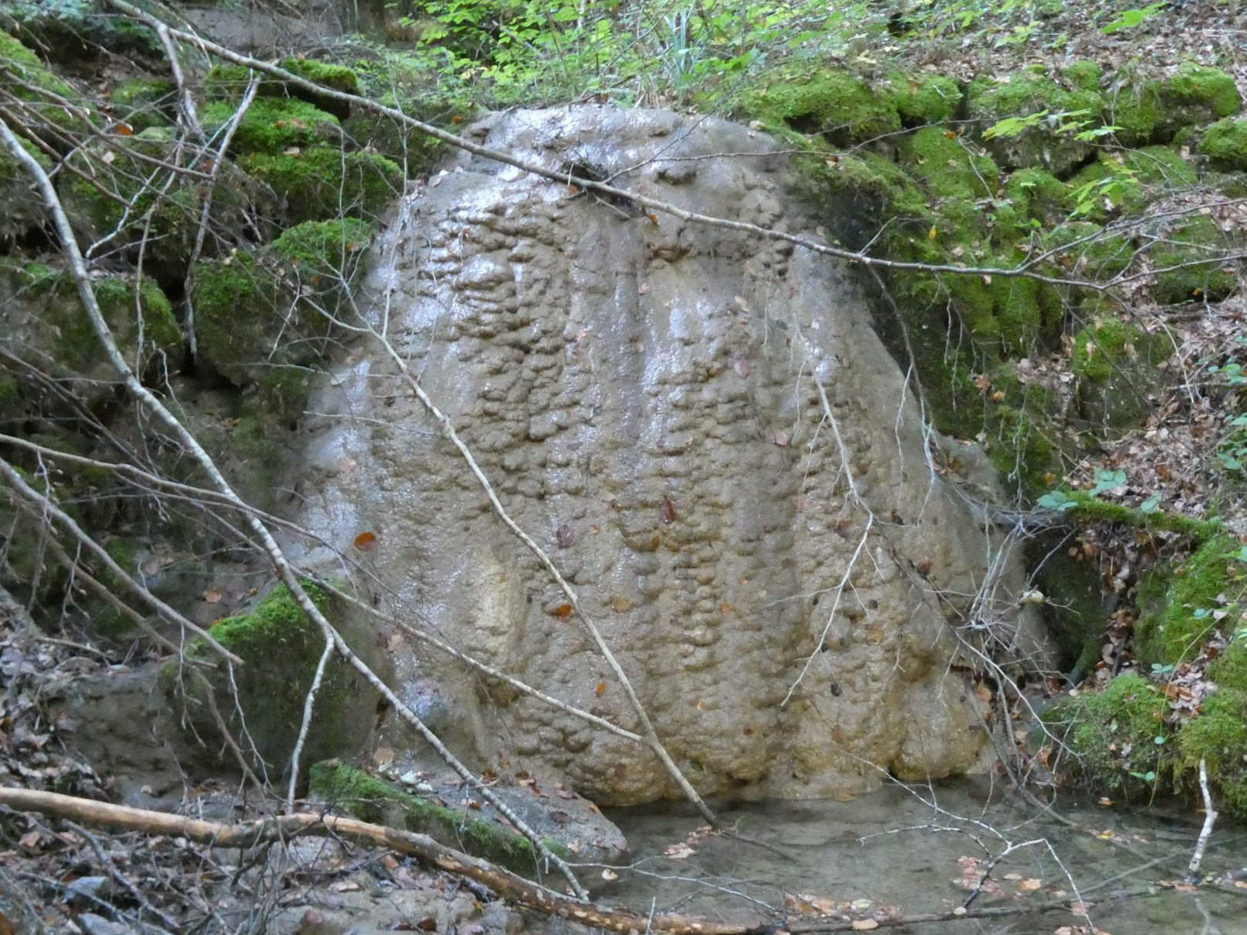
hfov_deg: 45.8
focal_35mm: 41
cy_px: 496
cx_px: 644
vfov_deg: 35.1
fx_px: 1477
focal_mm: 5.8
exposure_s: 1/25
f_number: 3.6
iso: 1600
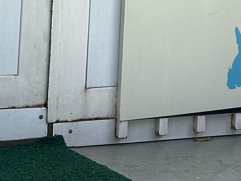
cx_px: 335
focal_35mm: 229
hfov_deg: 8.5
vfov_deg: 6.4
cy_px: -134
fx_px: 1595
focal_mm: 6.86
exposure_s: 1/1517
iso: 64
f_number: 1.78
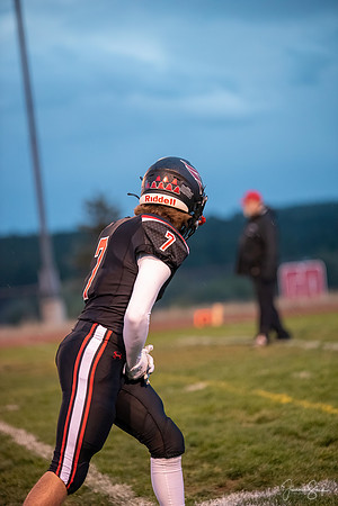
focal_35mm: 160
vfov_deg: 12.8
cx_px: 169
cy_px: 253
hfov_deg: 8.6
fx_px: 2253
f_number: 2.8
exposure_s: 1/400
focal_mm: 160
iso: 6400
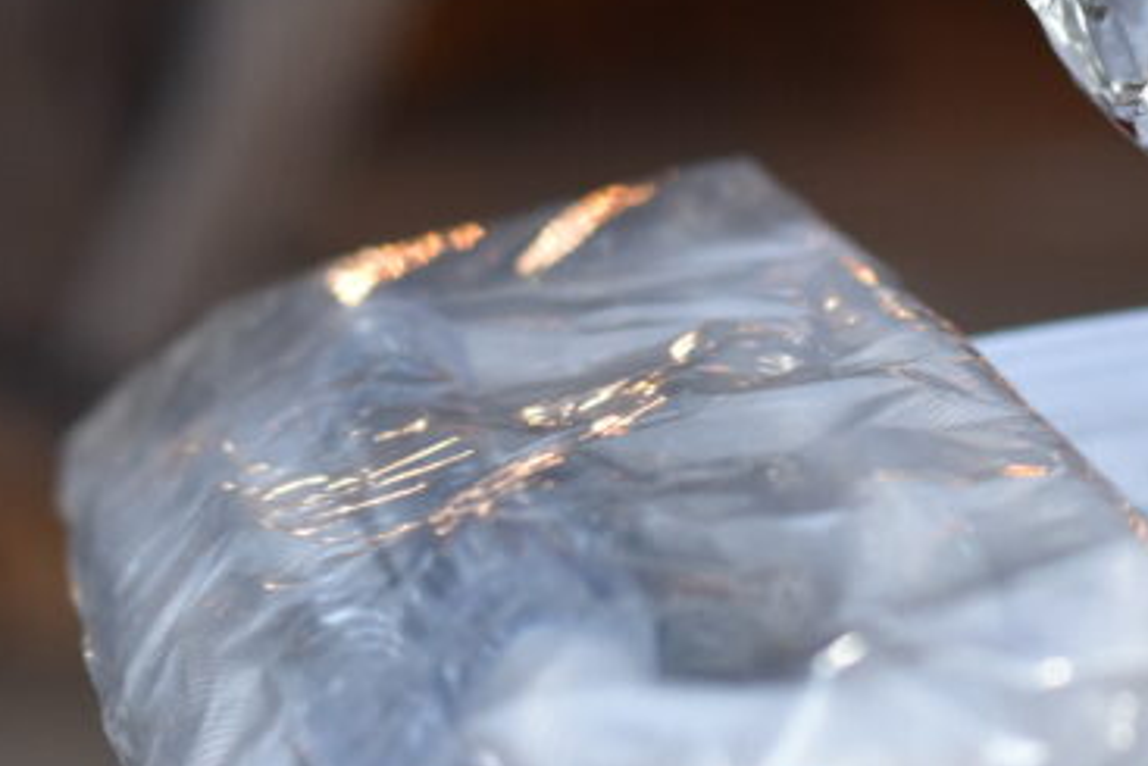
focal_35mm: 209
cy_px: 174
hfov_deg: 9.7
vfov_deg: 6.6
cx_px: 1279
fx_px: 6667
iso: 800
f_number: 2.8
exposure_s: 1/60
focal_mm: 50
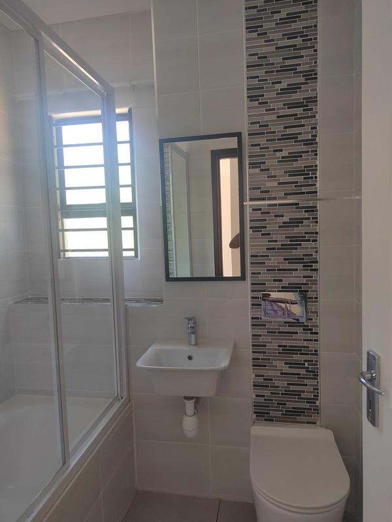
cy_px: 261
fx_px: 347
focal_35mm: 23
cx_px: 196
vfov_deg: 73.9
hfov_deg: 58.9
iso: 950
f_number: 1.9
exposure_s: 1/100
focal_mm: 5.52
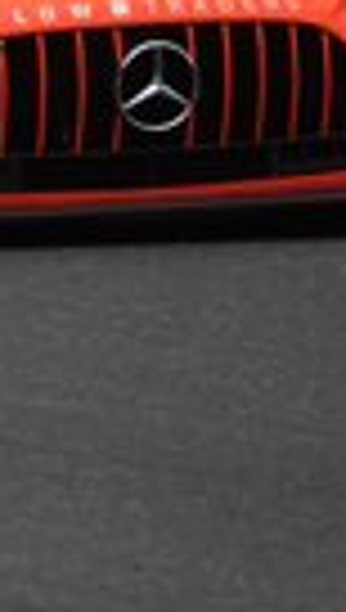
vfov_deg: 1.4
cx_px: -292
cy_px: -32
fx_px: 24458
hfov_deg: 0.8
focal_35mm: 1507
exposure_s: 1/800
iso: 100
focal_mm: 159.66
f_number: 4
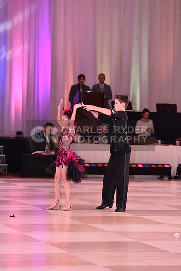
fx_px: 1206
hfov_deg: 8.6
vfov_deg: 12.8
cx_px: 90
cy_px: 136
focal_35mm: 160
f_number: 4.5
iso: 2000
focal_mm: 160
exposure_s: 1/250
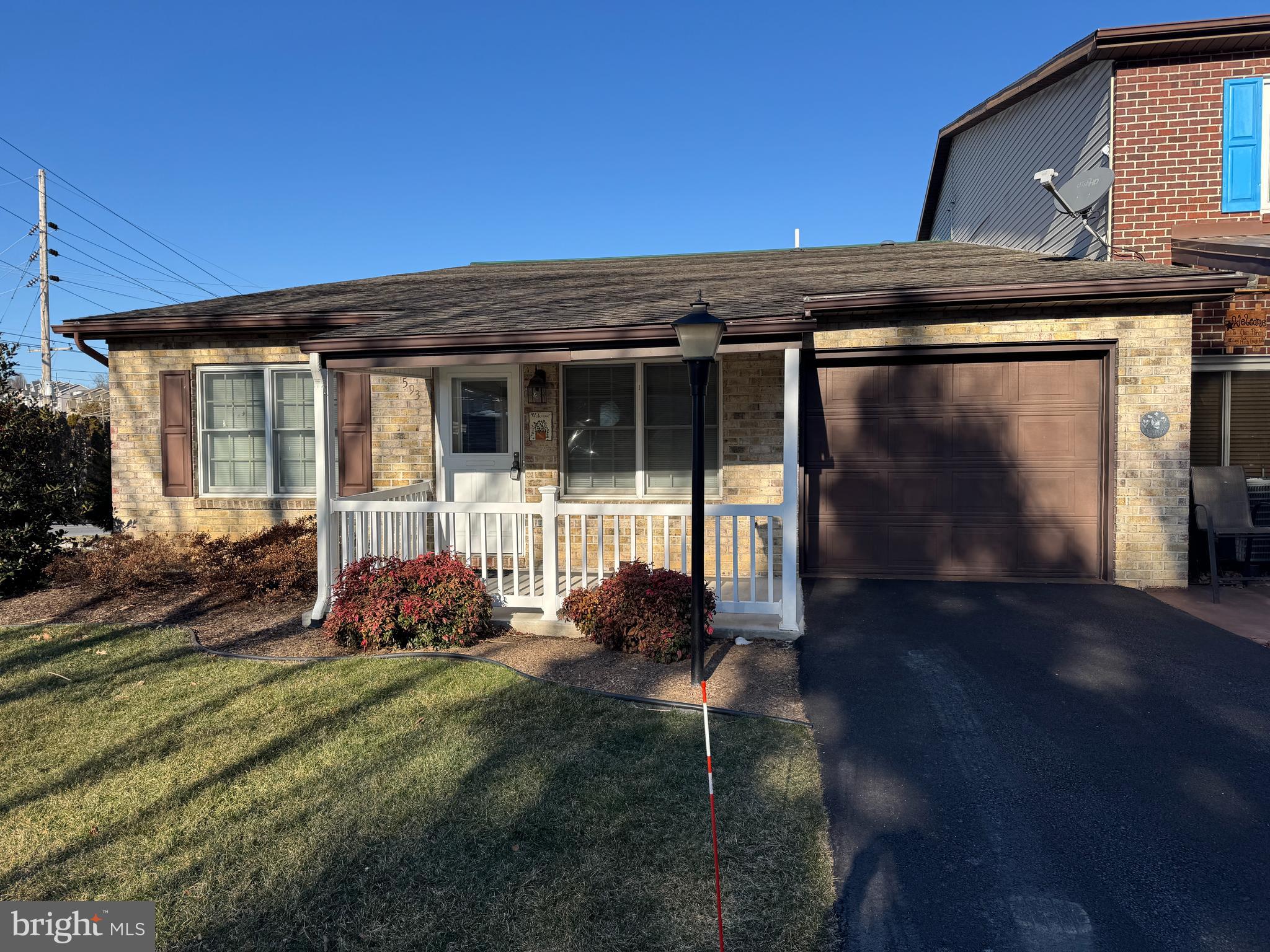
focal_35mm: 24
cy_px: 476
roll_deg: +0.0
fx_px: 881
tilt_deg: -2.3
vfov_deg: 56.8
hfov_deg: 71.6
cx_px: 635
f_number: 1.78
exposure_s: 1/3096
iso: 80
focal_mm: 6.76
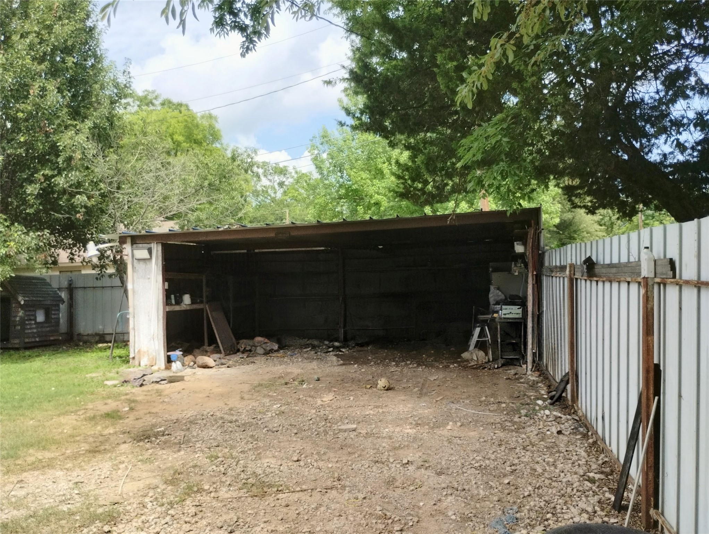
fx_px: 574
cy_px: 267
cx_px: 354
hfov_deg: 63.4
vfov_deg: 49.9
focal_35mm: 28
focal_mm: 4.27
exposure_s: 1/612
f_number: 1.8
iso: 100
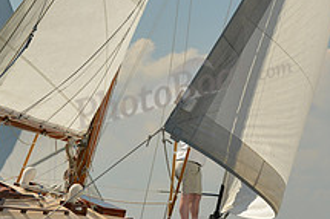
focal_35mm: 189
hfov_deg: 10.8
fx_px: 1731
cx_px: -3
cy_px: 191
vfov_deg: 7.2
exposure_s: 1/800
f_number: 7.1
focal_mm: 70
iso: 400
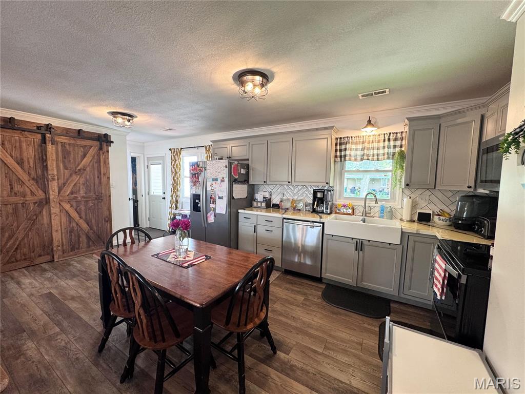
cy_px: 197
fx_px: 212
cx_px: 262
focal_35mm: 14
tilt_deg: -4.7
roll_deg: -0.5
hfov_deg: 102.1
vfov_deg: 85.7
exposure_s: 1/60
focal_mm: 2.22
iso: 160
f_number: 2.2
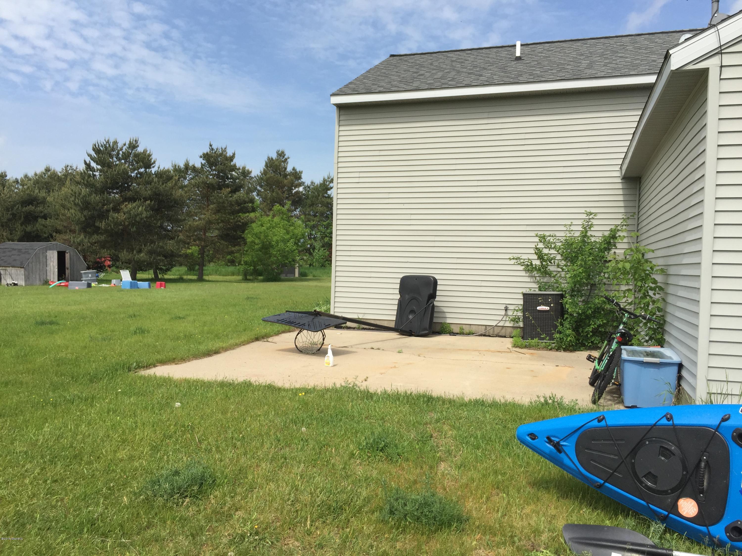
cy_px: 278
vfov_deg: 48.2
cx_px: 371
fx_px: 622
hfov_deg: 61.7
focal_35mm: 29
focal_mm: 4.15
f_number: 2.2
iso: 32
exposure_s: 1/1980
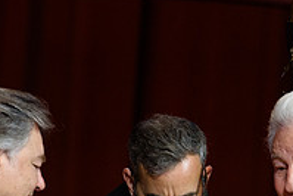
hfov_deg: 2.3
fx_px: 7257
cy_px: 266
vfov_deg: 1.5
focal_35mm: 891
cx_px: 66
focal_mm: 290
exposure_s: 1/320
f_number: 5.6
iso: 2500
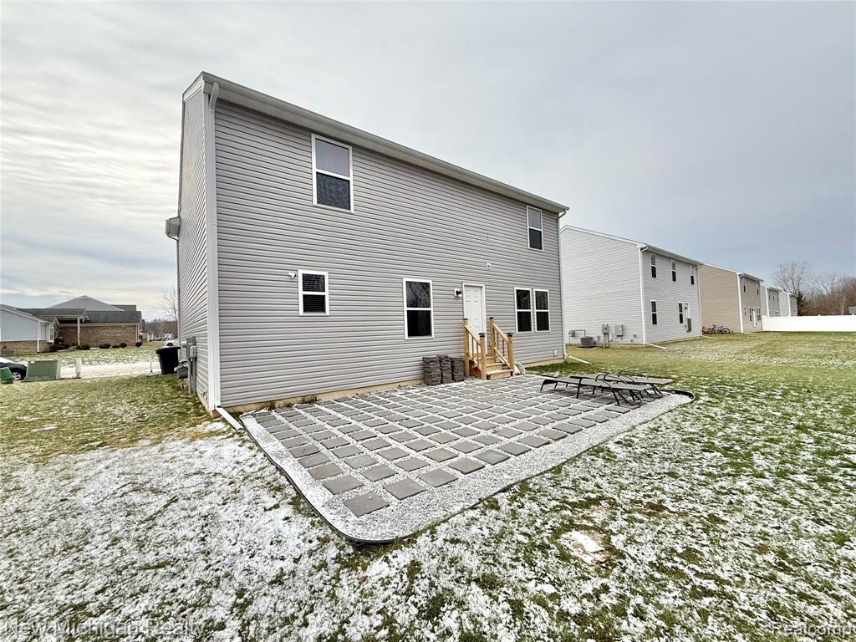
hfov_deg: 102.1
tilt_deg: +2.2
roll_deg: +2.5
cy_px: 321
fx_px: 346
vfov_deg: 85.7
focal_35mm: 14
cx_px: 428
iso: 50
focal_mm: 2.22
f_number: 2.2
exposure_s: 1/638
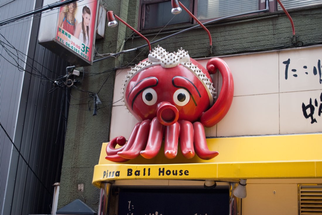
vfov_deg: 25.8
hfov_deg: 37.8
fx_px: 470
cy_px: 108
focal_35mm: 52
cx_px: 161
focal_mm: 35
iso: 220
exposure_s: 1/30
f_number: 5.3
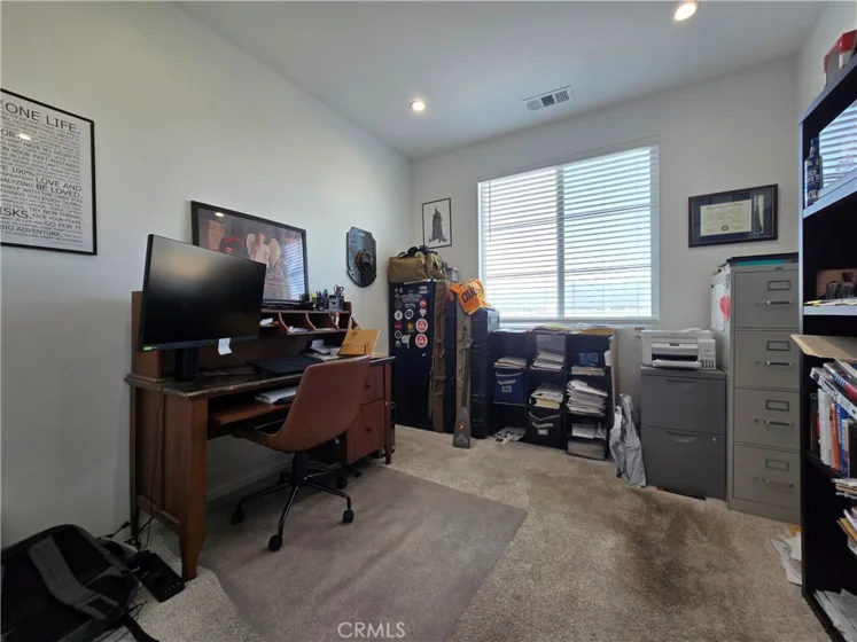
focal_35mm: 13
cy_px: 321
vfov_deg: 89.9
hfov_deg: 106.2
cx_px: 428
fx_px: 322
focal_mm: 2.2
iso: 100
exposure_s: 1/120
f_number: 2.2
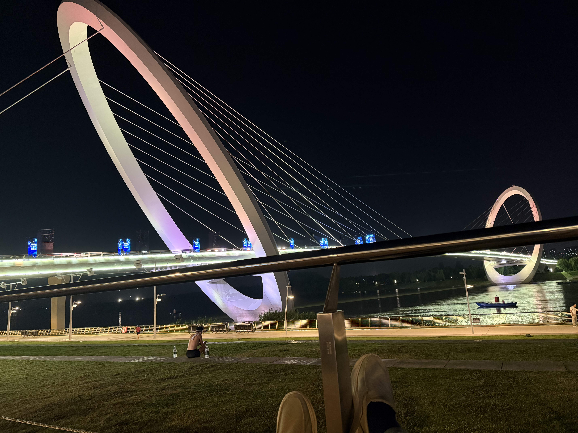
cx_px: 289
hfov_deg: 71.6
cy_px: 216
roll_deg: +4.8
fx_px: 401
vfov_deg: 56.8
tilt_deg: +10.2
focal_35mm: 24
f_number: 1.78
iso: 800
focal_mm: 6.76
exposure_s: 1/33
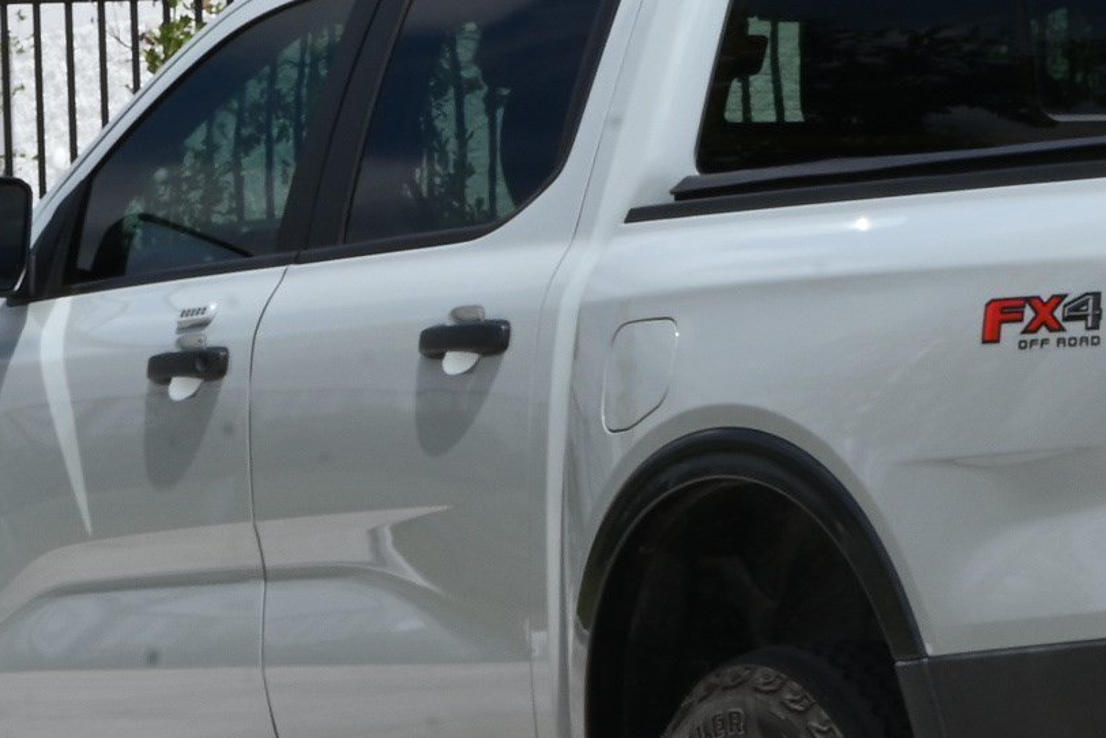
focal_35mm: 283
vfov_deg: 4.9
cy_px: 481
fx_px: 8688
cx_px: 941
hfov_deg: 7.3
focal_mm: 55
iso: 200
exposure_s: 1/60
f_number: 32
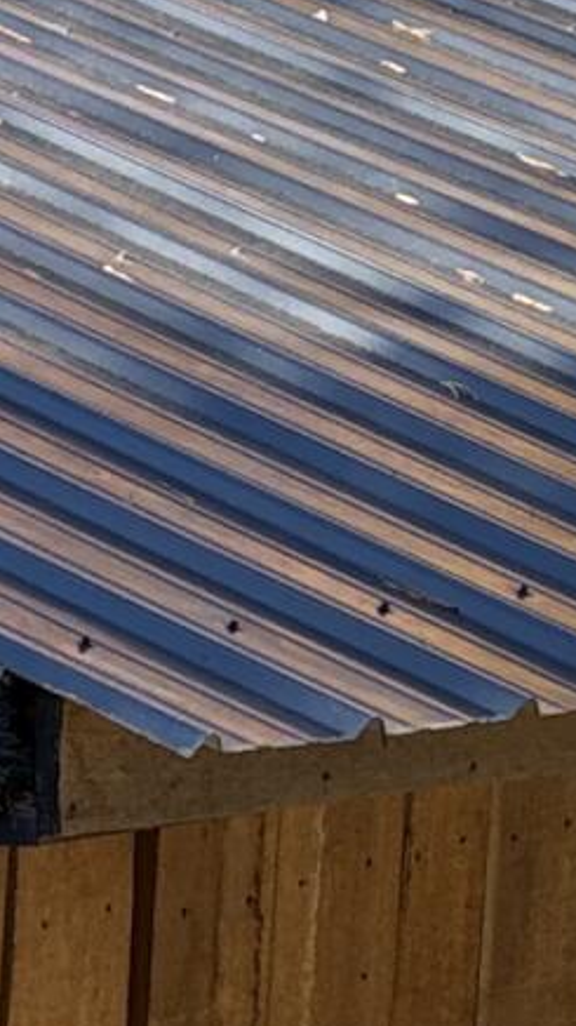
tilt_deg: -13.7
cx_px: -689
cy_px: 1598
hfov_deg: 6.0
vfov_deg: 10.6
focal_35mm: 195
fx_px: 5299
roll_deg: -0.2
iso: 64
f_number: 1.6
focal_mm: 5.96
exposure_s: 1/612
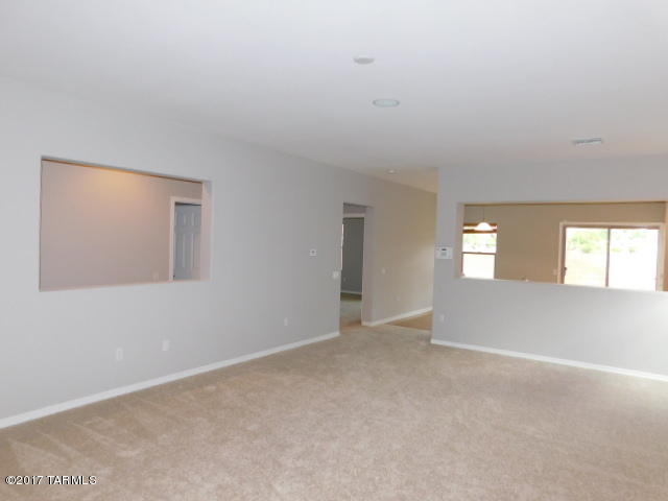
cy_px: 250
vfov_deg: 58.9
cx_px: 334
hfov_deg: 73.9
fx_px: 444
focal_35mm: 23
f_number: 3
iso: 250
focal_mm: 4
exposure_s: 1/30
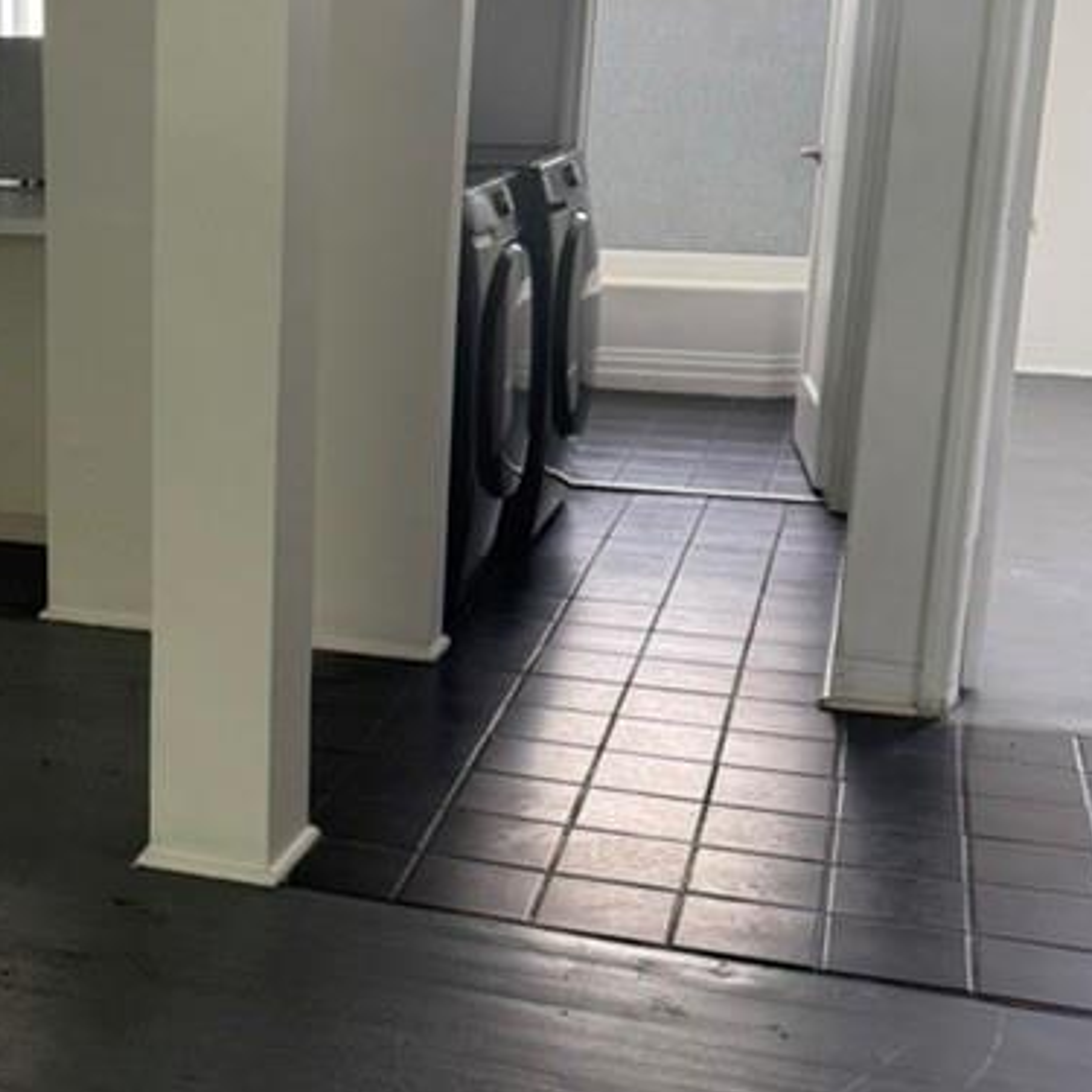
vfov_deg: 29.6
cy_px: 533
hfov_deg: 28.3
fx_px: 2070
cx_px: 79
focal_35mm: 58
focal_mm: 6.76
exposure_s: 1/95
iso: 200
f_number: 1.78
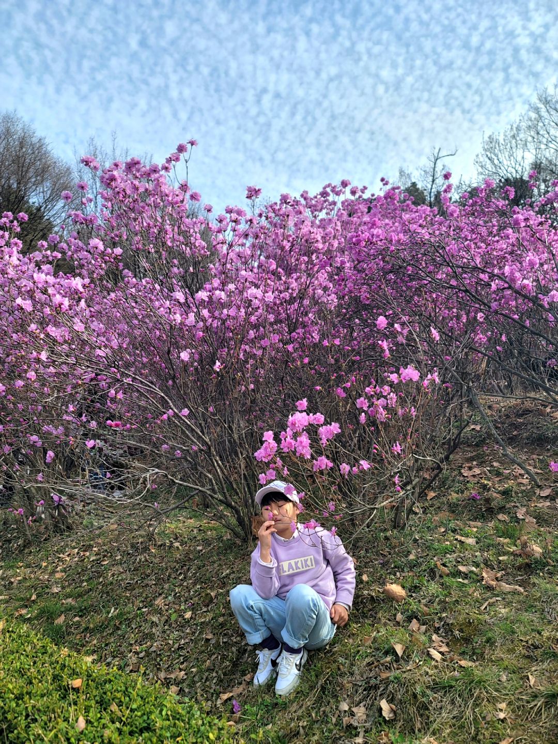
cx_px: 279
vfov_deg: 69.4
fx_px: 537
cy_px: 372
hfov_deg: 54.9
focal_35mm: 25
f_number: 1.8
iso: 20
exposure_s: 1/714
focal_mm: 7
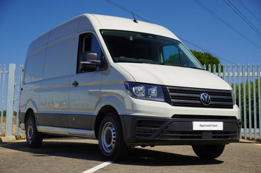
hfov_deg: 36.0
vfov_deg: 24.4
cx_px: 130
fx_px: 402
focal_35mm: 56
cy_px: 86
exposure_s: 1/100
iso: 100
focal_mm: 37
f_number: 9
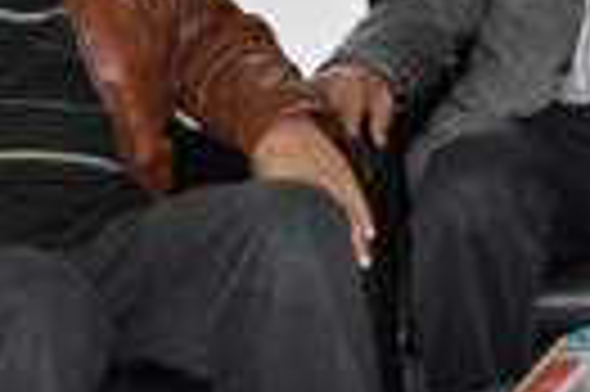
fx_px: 1850
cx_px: 640
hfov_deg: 17.5
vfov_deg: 12.0
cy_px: -5
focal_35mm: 113
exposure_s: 1/60
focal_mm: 22
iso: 800
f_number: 3.8
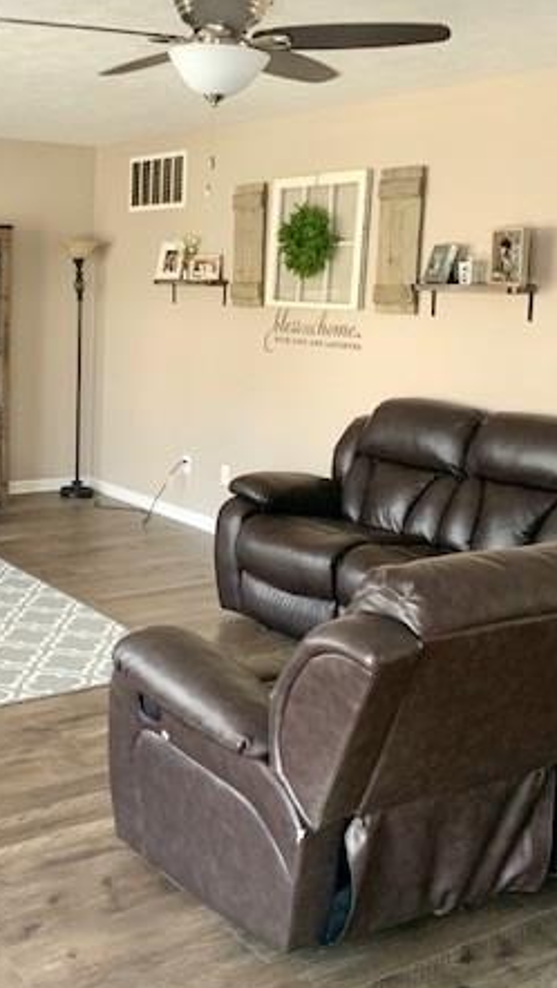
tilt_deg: -7.0
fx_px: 1075
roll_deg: -1.1
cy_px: 445
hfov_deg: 28.3
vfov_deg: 49.3
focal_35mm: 41
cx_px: 94
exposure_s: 1/60
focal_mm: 4.25
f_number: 1.8
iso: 125
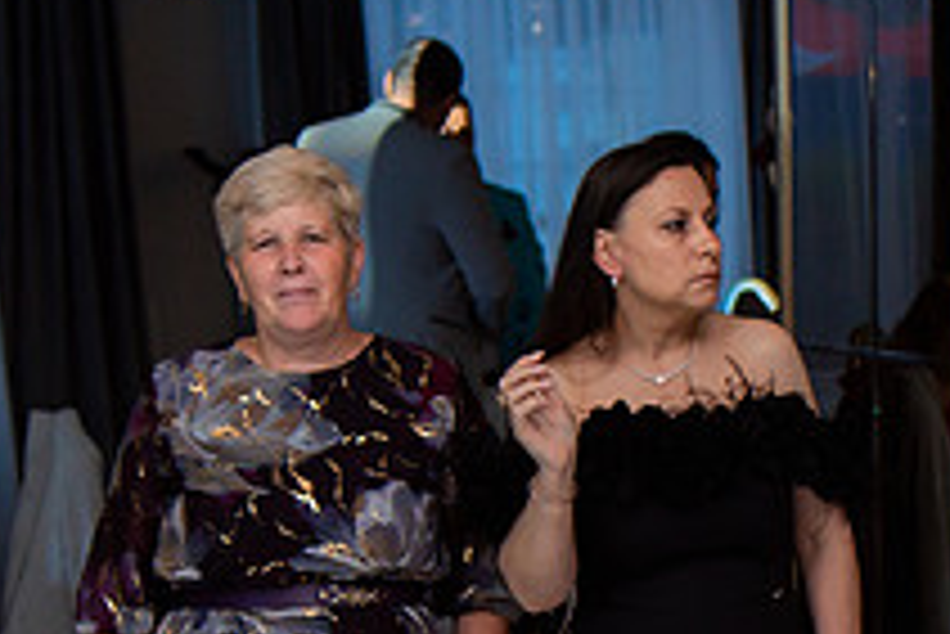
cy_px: 695
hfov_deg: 21.0
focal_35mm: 96
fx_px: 2535
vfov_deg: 14.0
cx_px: 770
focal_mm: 35
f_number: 3.2
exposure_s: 1/200
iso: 1250
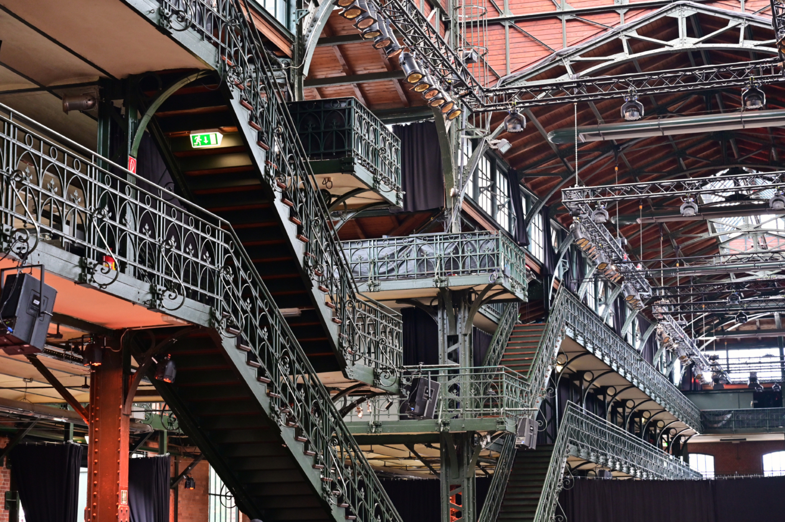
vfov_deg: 19.4
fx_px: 1525
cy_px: 261
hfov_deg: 28.9
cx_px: 392
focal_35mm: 70
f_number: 6.3
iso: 1000
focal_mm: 70
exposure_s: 1/40
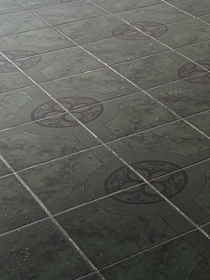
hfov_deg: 14.3
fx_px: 793
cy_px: -93
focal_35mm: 98
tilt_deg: -11.9
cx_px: 298
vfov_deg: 18.5
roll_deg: -1.3
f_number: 1.6
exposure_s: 1/60
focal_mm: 5.96
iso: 125
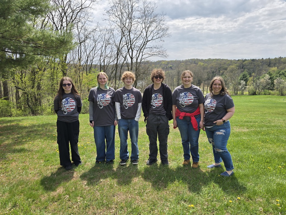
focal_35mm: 23
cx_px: 143
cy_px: 108
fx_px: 190
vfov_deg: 58.9
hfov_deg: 73.9
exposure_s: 1/616
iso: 12
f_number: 1.7
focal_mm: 6.3
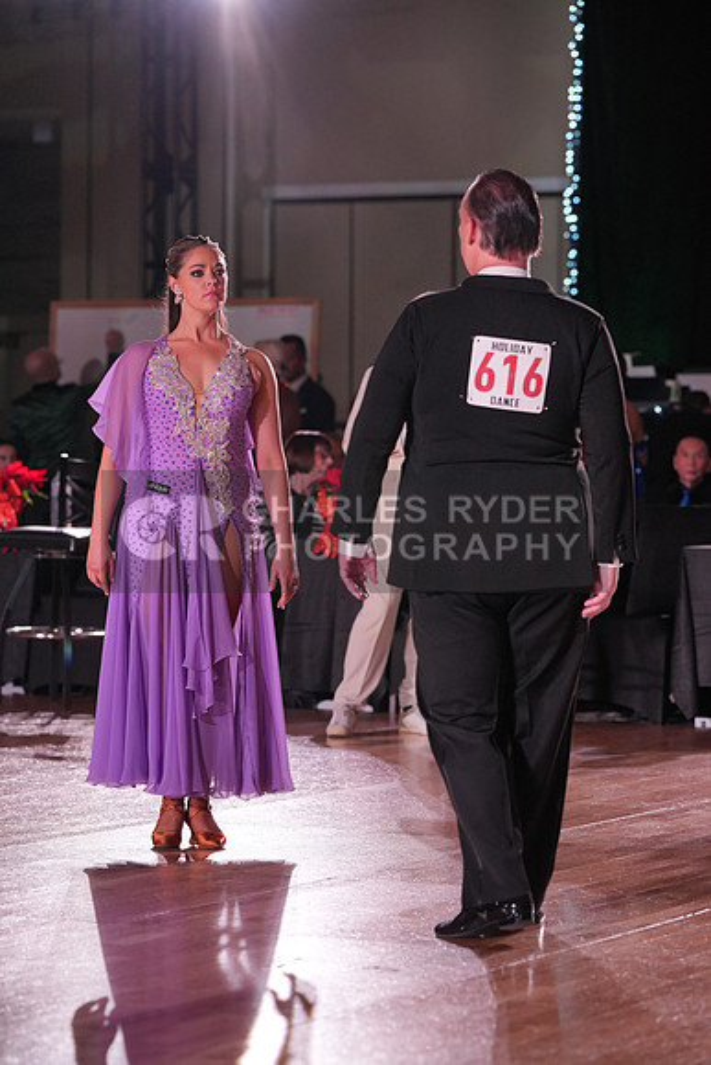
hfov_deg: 11.0
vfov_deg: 16.4
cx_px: 356
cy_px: 532
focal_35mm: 125
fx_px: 3701
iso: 1600
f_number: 4
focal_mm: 125
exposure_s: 1/500
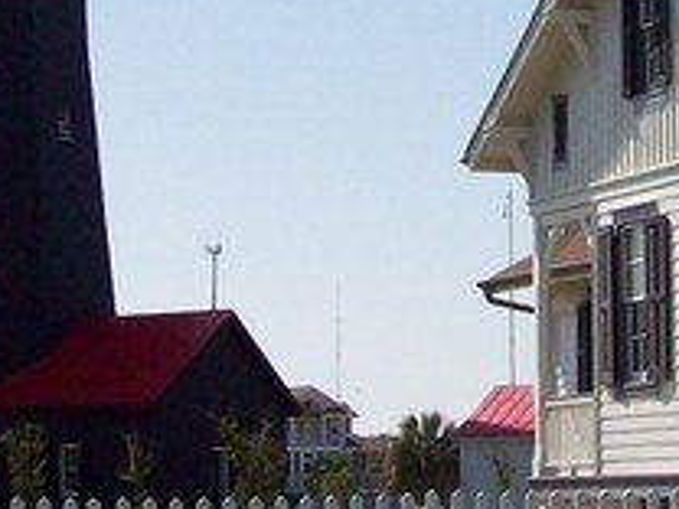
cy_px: -65
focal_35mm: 148
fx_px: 2903
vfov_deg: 9.9
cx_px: 516
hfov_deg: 13.3
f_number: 4.8
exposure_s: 1/1206
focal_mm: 6
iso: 80
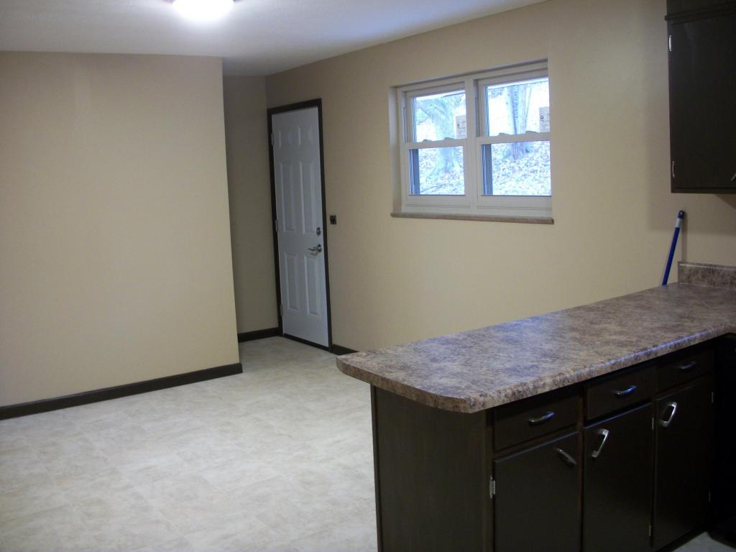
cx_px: 368
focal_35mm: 35
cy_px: 276
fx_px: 744
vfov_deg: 40.7
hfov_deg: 52.6
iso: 128
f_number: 3.1
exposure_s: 1/8
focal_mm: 6.3
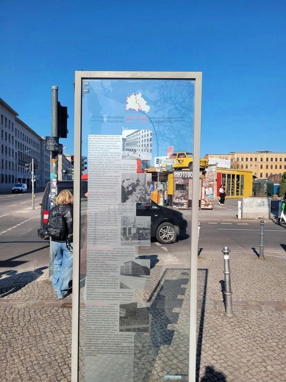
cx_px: 143
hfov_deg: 53.1
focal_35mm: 26
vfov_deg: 67.3
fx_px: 286
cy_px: 191
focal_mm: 5.4
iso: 40
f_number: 1.8
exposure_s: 1/2430
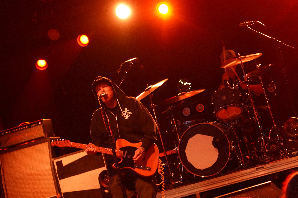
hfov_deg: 19.5
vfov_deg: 13.0
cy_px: 99
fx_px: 869
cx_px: 149
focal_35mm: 105
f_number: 4
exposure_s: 1/125
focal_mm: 105
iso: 10000
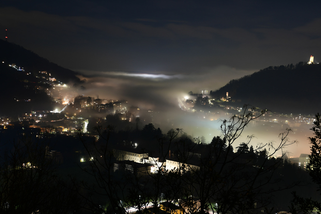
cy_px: 107
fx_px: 464
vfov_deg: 26.0
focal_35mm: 52
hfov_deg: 38.2
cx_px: 160
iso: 100
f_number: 4.5
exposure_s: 25
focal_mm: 35
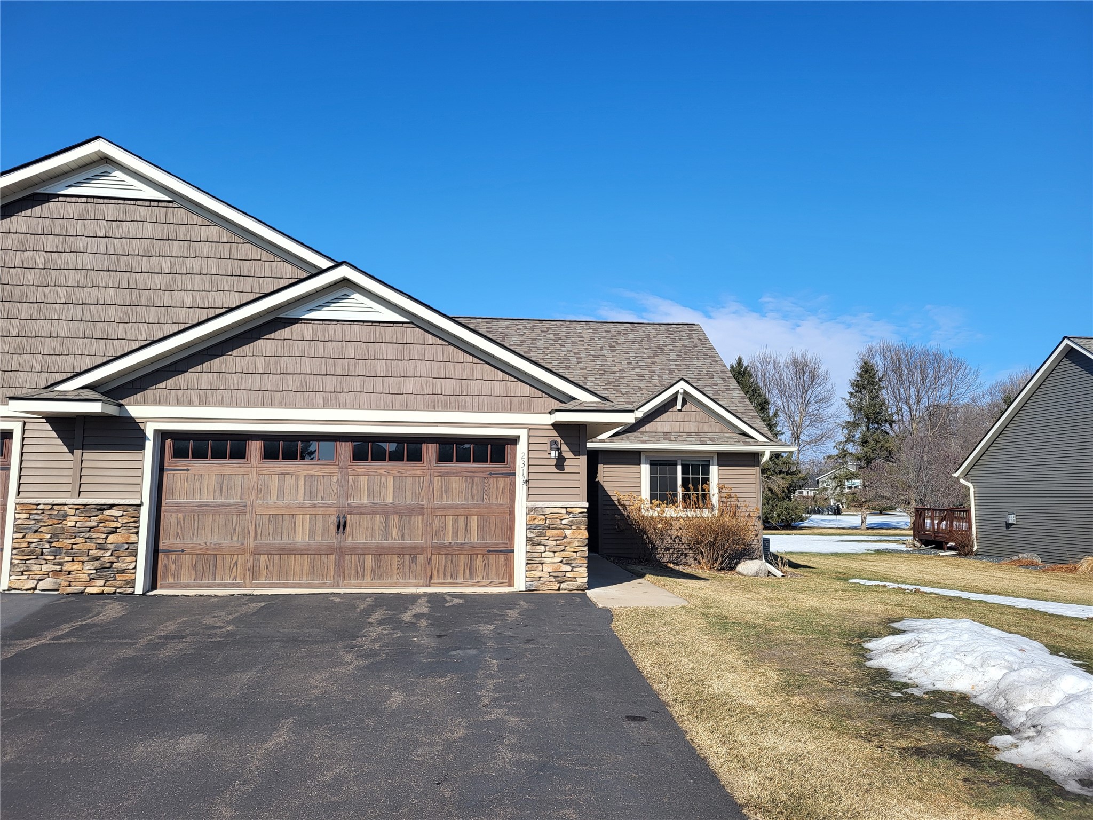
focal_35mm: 26
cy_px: 410
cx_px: 546
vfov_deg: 53.1
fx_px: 821
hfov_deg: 67.3
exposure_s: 1/2607
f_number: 1.8
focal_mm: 5.4
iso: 40
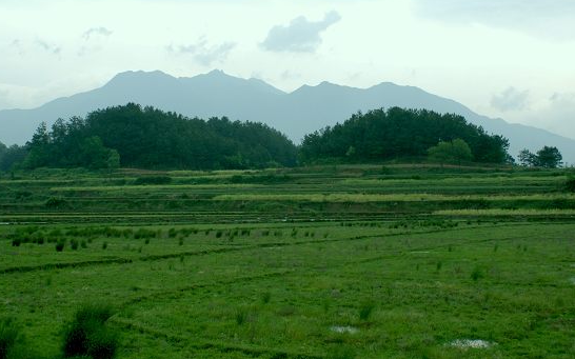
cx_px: 291
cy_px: 131
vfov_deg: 25.2
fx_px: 799
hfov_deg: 39.6
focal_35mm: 51
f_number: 11
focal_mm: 26
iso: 200
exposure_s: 1/250
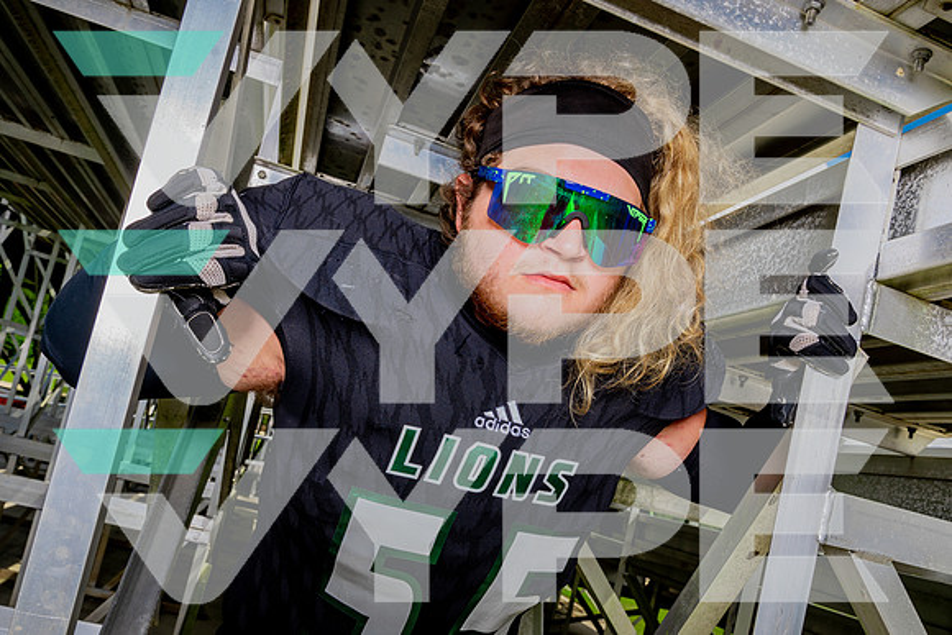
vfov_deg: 43.1
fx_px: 799
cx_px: 474
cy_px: 390
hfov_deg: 61.6
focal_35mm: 30
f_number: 11
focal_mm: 24
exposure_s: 1/250
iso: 200
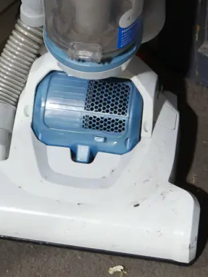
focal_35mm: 118
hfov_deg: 12.6
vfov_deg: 16.0
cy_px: -60
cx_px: 113
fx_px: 944
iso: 800
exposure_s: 1/60
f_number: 4.7
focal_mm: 22
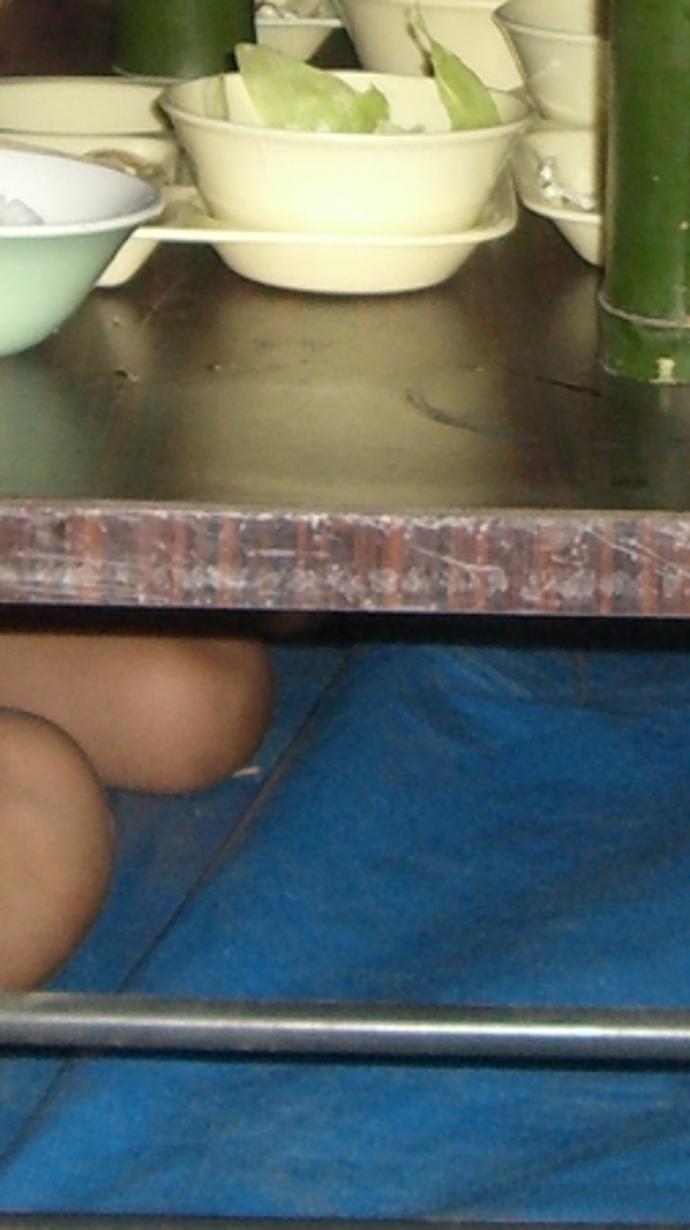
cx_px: 753
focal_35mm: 147
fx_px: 4791
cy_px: 172
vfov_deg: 14.5
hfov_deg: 8.2
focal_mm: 6.2
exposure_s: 1/60
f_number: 2.7
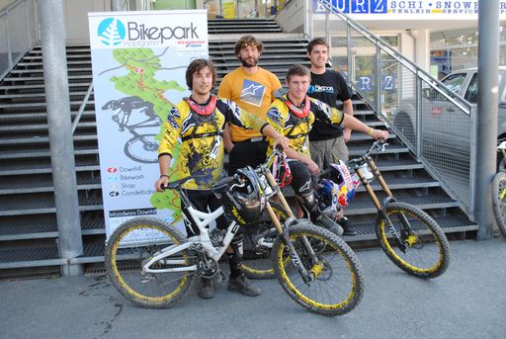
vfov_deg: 40.1
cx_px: 253
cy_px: 170
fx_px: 464
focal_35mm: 33
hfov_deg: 57.2
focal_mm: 22
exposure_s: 1/100
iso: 200
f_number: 5
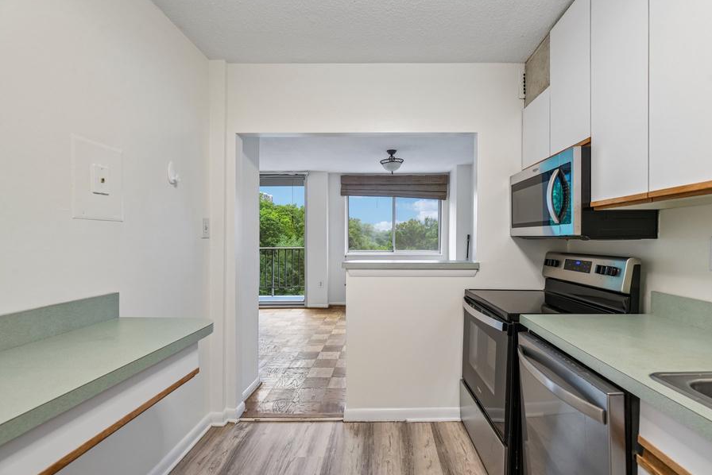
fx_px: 317
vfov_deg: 73.8
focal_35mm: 16
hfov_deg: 96.5
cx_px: 387
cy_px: 238
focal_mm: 14
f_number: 8
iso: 100
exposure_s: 1/3.33
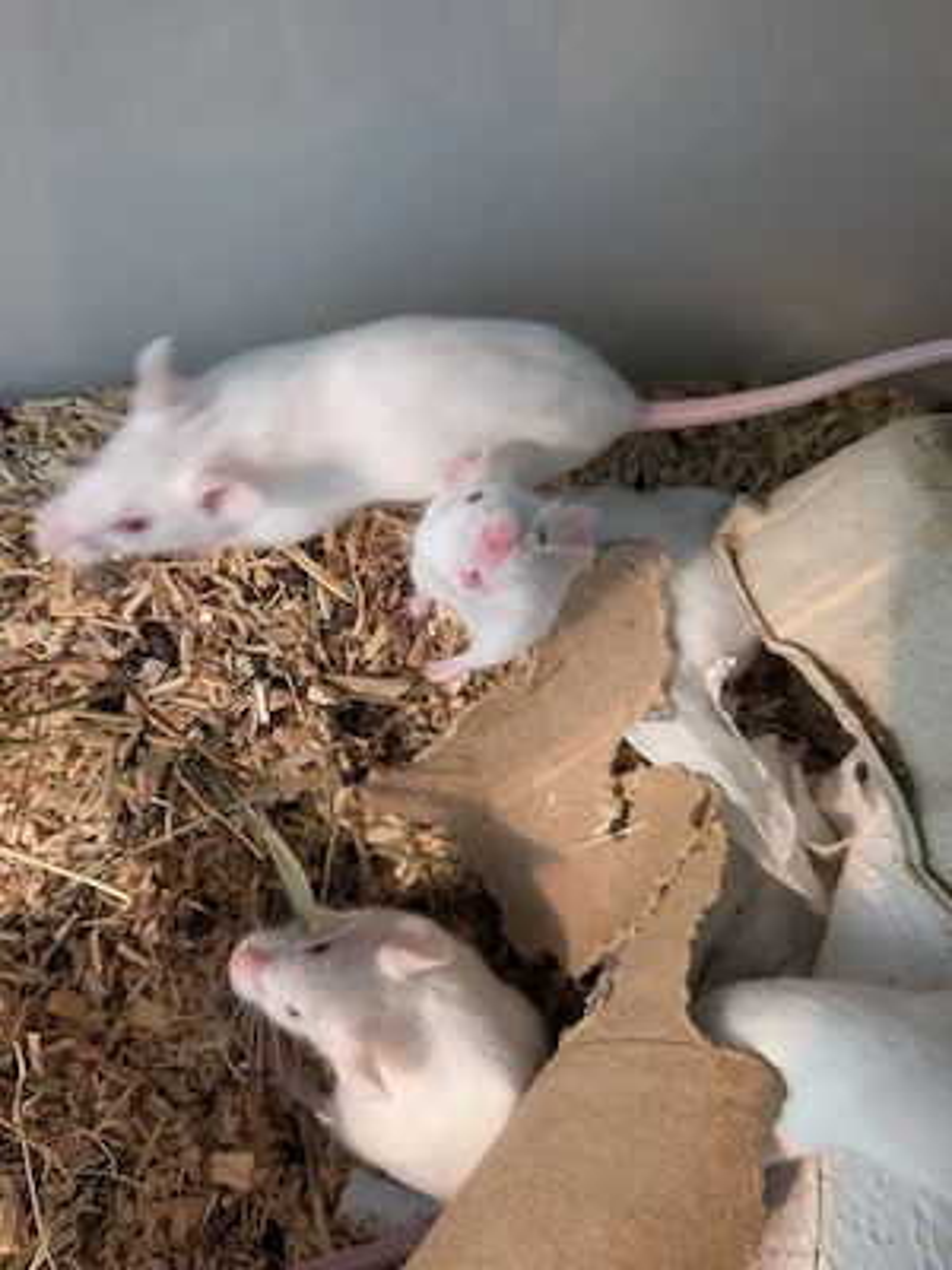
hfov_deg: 56.8
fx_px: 880
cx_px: 476
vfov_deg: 71.6
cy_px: 635
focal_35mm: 24
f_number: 1.7
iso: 296
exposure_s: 1/100
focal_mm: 4.53
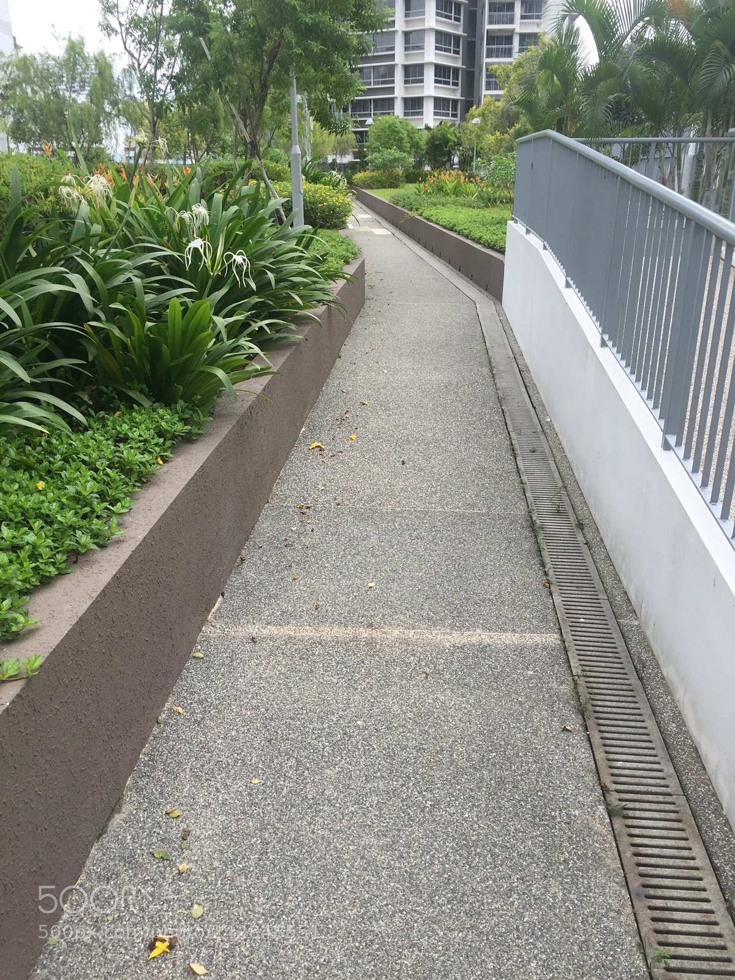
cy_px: 490
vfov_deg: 61.7
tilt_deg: -20.1
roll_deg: +0.1
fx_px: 821
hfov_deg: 48.2
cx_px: 368
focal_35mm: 29
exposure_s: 1/356
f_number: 2.2
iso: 32
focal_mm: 4.15
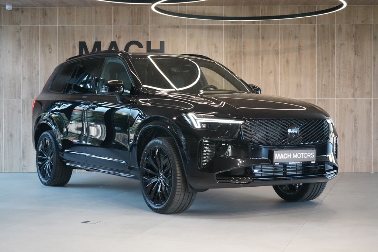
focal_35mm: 63
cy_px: 126
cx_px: 189
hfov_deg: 31.9
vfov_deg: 21.6
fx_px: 662
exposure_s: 1/160
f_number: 5.6
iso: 6400
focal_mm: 63
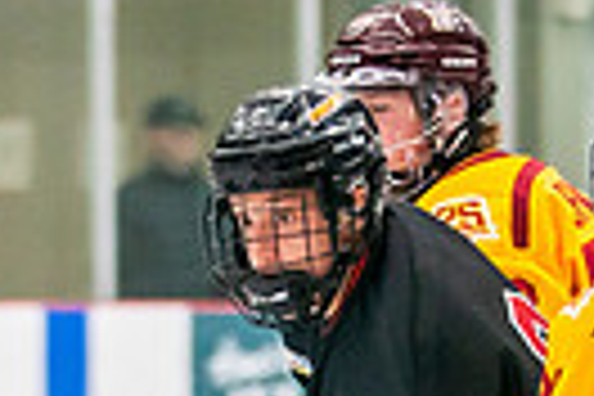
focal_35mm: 697
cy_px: 756
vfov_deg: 2.0
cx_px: 703
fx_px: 11500
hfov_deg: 3.0
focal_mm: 115
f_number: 2.8
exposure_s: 1/640
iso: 1600
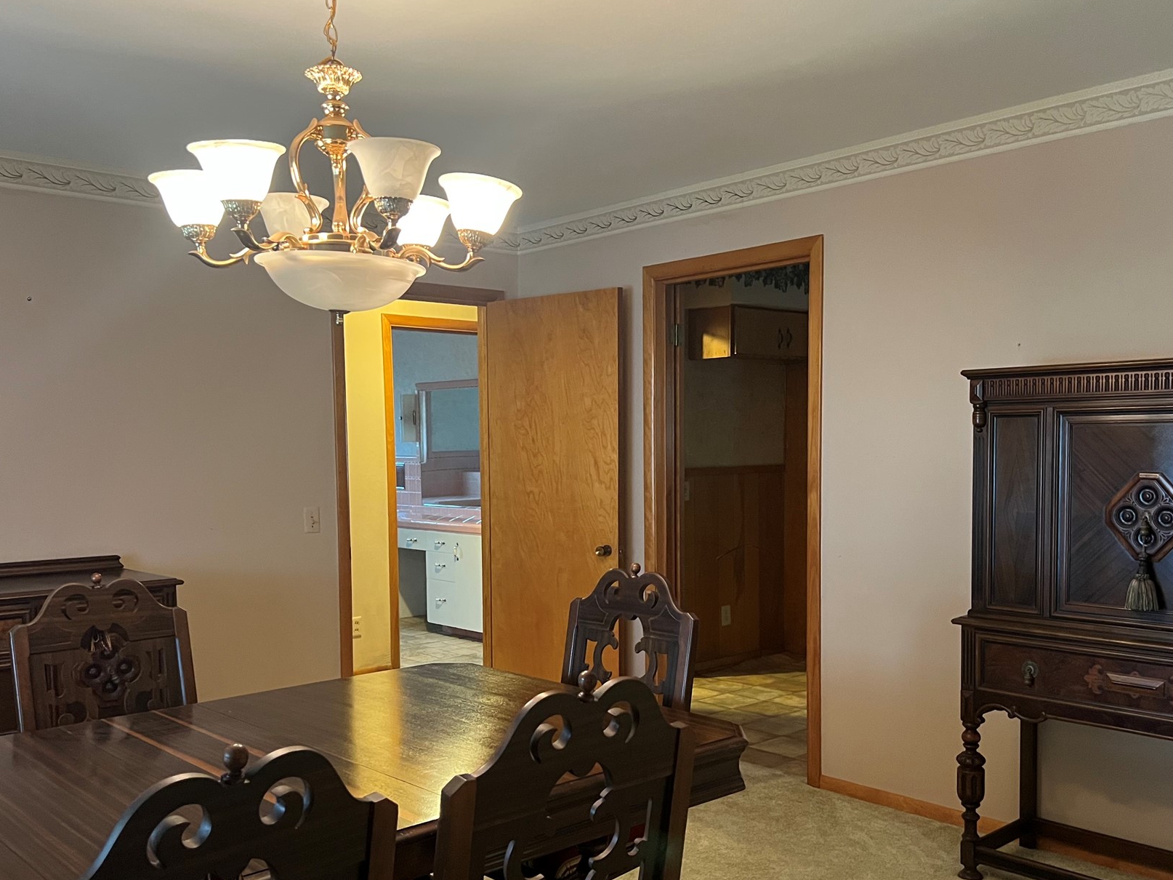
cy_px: 513
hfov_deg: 55.4
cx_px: 579
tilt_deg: -4.2
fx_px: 1118
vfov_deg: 42.8
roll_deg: +0.8
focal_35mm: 33
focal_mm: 5.7
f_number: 1.5
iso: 500
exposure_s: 1/40
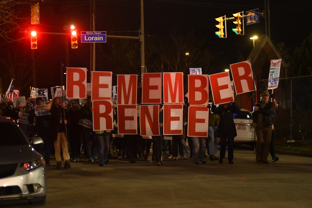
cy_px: 104
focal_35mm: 126
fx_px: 1092
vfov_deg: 10.9
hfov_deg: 16.3
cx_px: 156
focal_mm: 105
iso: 2500
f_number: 2.8
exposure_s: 1/80
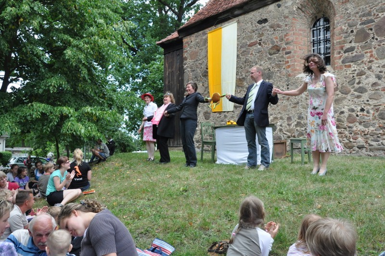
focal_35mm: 27
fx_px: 288
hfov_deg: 67.5
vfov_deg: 47.8
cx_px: 192
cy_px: 128
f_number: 10
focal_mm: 18
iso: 1250
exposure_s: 1/400
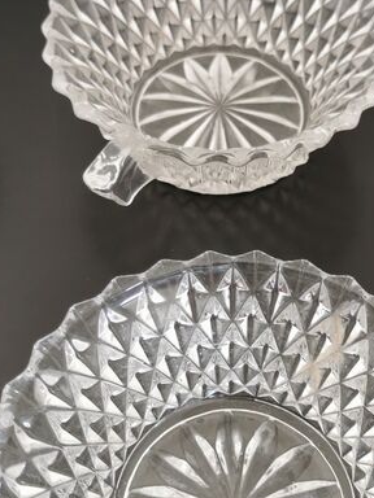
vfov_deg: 35.5
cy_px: 259
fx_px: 778
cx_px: 236
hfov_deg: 26.9
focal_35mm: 54
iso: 100
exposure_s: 1/50
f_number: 1.8
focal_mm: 5.58
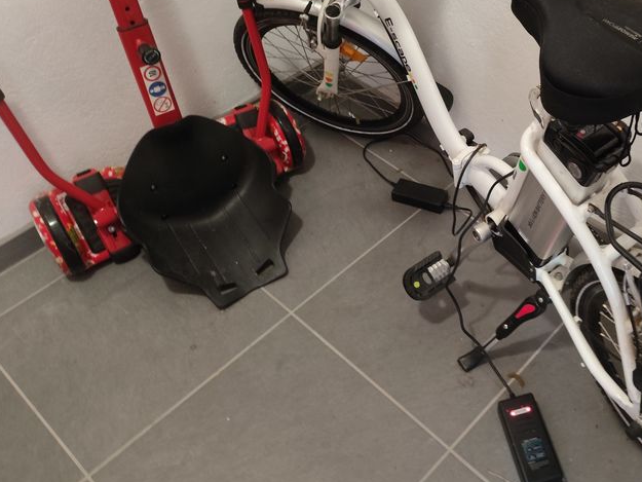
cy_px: 140
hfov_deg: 45.0
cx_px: 491
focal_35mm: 40
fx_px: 742
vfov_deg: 35.4
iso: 640
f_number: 1.79
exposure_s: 1/25
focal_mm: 4.71
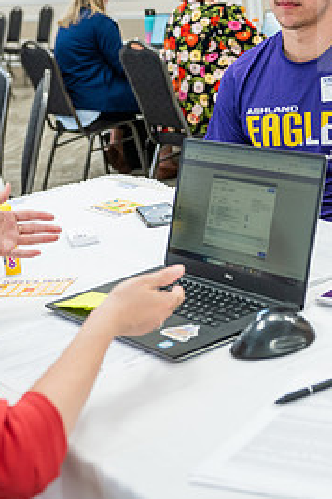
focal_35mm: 74
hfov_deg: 18.3
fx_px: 1024
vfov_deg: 27.1
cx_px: 261
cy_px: 141
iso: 800
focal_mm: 34
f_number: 3.2
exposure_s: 1/320
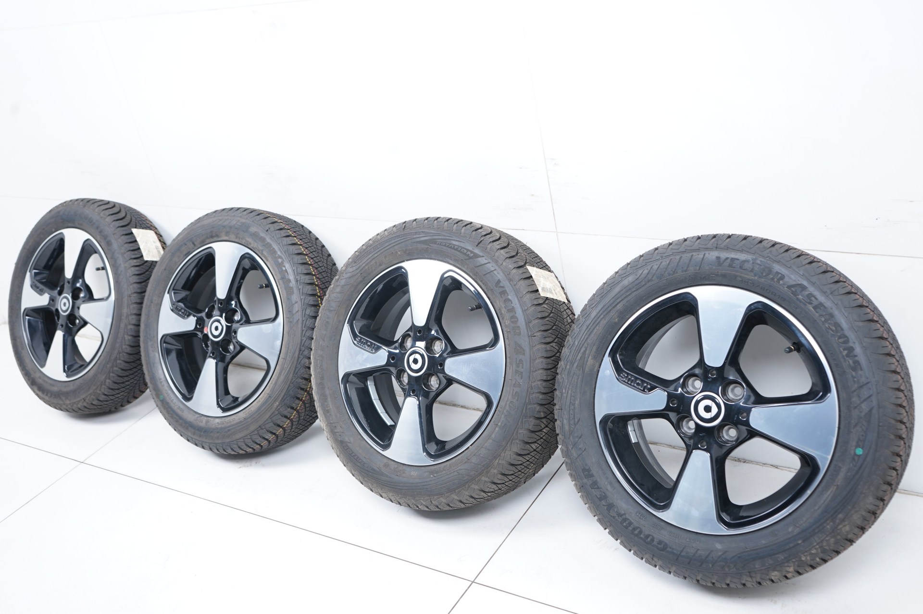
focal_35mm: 36
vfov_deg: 36.8
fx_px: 922
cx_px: 462
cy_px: 307
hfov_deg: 53.2
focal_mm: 36
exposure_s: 1/125
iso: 250
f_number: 5.6
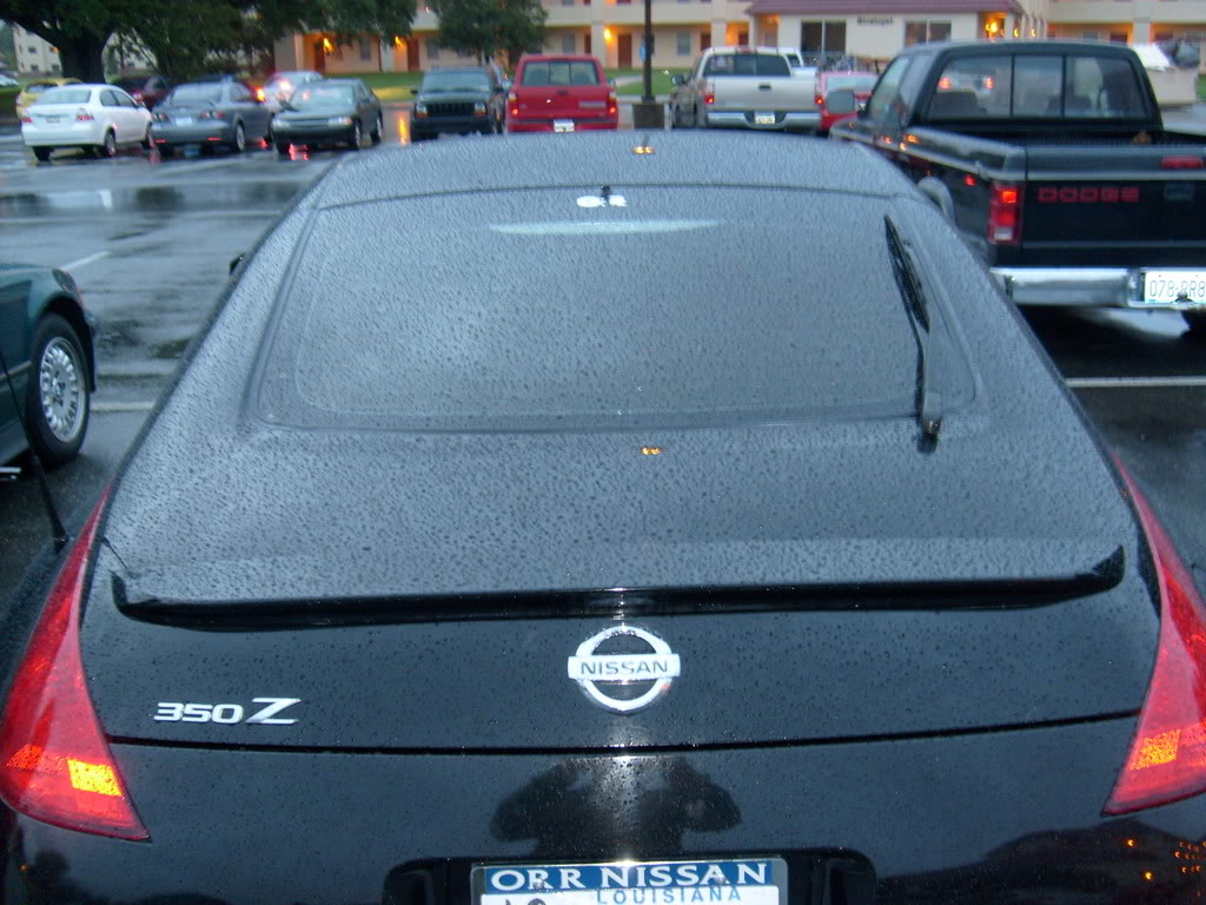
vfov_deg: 40.7
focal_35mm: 35
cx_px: 603
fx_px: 1219
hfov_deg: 52.6
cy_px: 452
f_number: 2.8
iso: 80
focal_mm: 5.8
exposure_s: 1/4
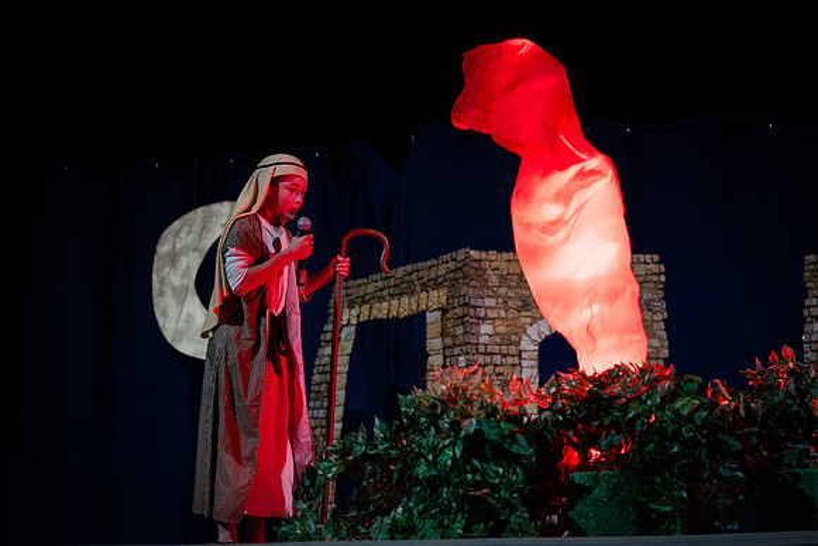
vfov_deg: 16.1
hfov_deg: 23.9
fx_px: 1932
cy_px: 273
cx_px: 409
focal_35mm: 85
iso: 800
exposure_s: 1/200
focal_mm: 85
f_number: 2.8
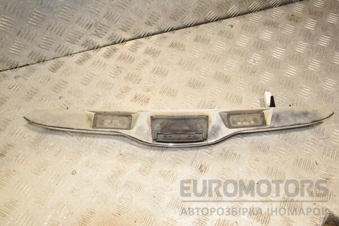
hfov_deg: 53.1
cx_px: 170
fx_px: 339
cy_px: 113
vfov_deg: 36.9
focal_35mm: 36
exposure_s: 1/200
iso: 800
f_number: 8
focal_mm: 24
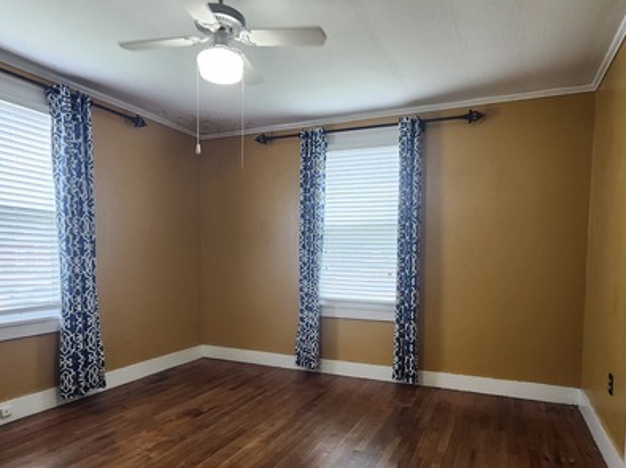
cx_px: 328
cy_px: 286
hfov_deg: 76.4
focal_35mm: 22
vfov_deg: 60.4
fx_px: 398
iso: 400
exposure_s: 1/60
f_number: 2.2
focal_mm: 1.74
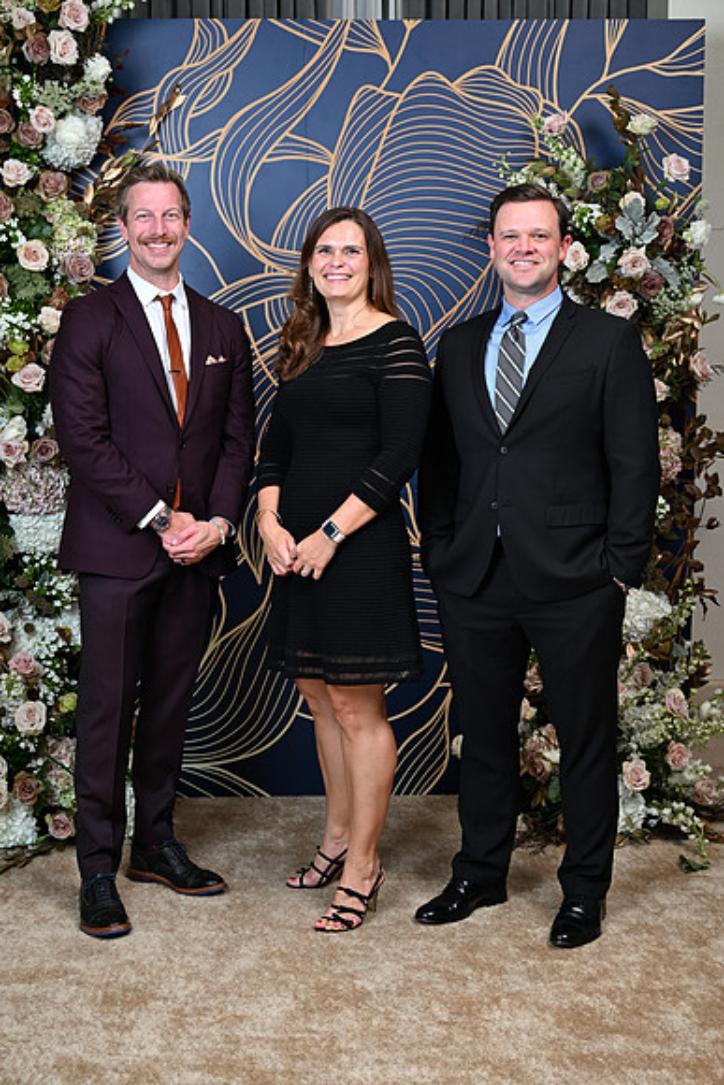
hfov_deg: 26.0
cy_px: 542
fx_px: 1568
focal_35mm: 52
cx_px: 362
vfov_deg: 38.2
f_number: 5.6
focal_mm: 52
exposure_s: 1/125
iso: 125
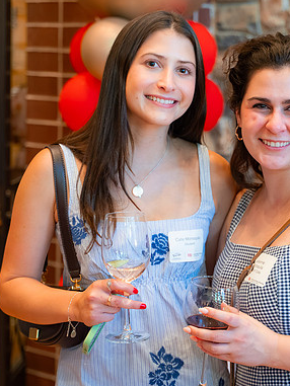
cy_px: 178
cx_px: 195
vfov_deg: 23.0
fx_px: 949
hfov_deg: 17.3
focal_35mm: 85
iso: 2000
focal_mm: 52
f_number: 2.8
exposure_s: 1/100
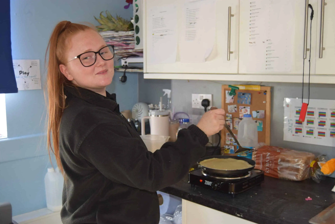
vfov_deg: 34.2
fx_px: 363
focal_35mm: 39
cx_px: 168
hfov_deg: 49.6
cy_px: 112
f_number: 4
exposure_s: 1/60
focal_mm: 26
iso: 560
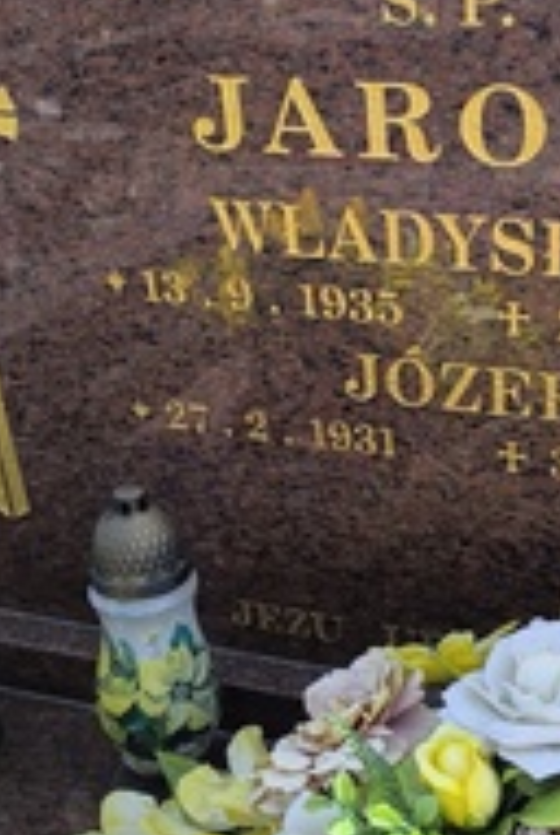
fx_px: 1186
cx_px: 442
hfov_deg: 26.1
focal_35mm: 51
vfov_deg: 38.7
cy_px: 477
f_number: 1.65
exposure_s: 1/603
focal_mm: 6.14
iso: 50
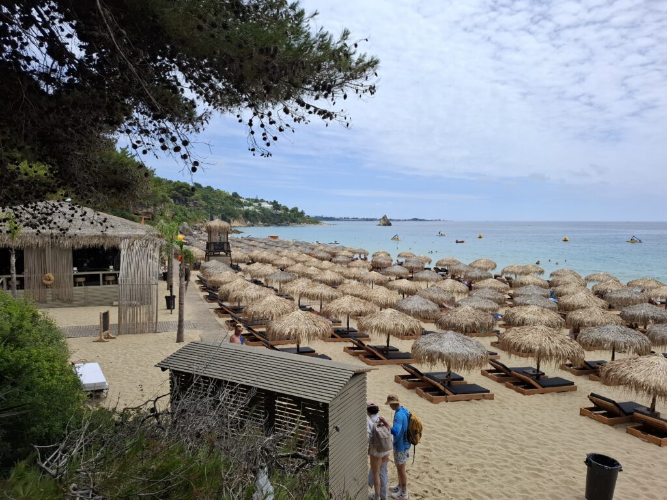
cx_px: 334
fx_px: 443
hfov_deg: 73.9
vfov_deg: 58.9
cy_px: 250
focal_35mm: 23
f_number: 1.8
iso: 50
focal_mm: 5.54
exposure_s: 1/2433
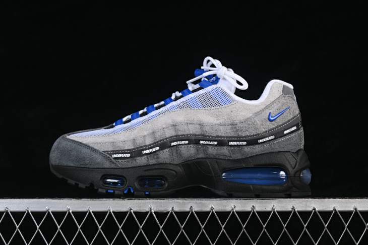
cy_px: 122
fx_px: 766
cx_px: 184
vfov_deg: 18.2
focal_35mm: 75
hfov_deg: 27.0
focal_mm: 50
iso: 160
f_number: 8
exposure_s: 1/80
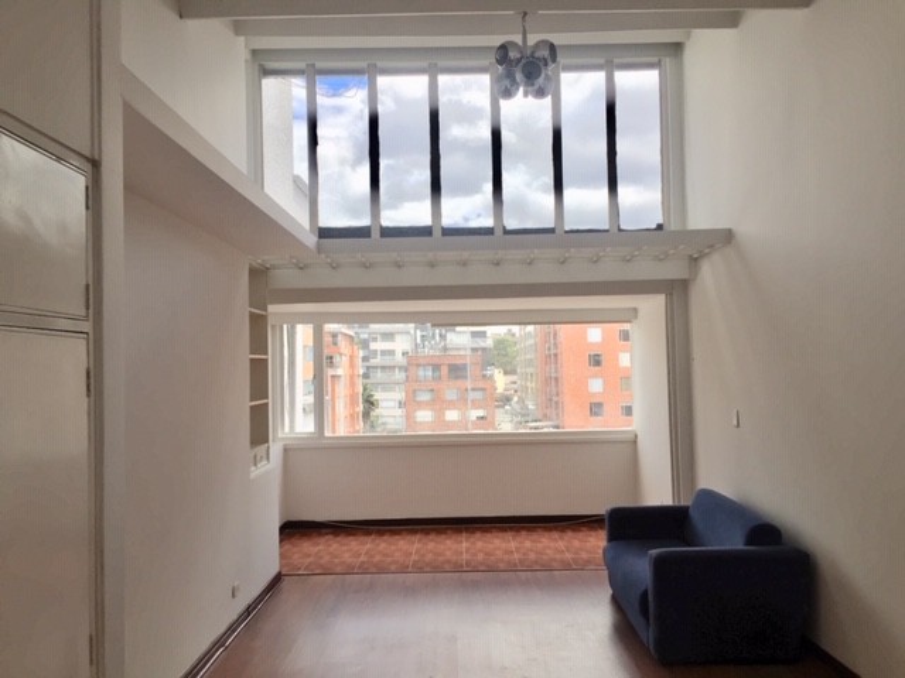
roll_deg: -0.1
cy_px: 339
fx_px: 758
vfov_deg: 48.2
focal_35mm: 29
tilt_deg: +2.6
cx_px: 452
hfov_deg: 61.7
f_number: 2.2
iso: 32
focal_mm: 4.15
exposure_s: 1/1041
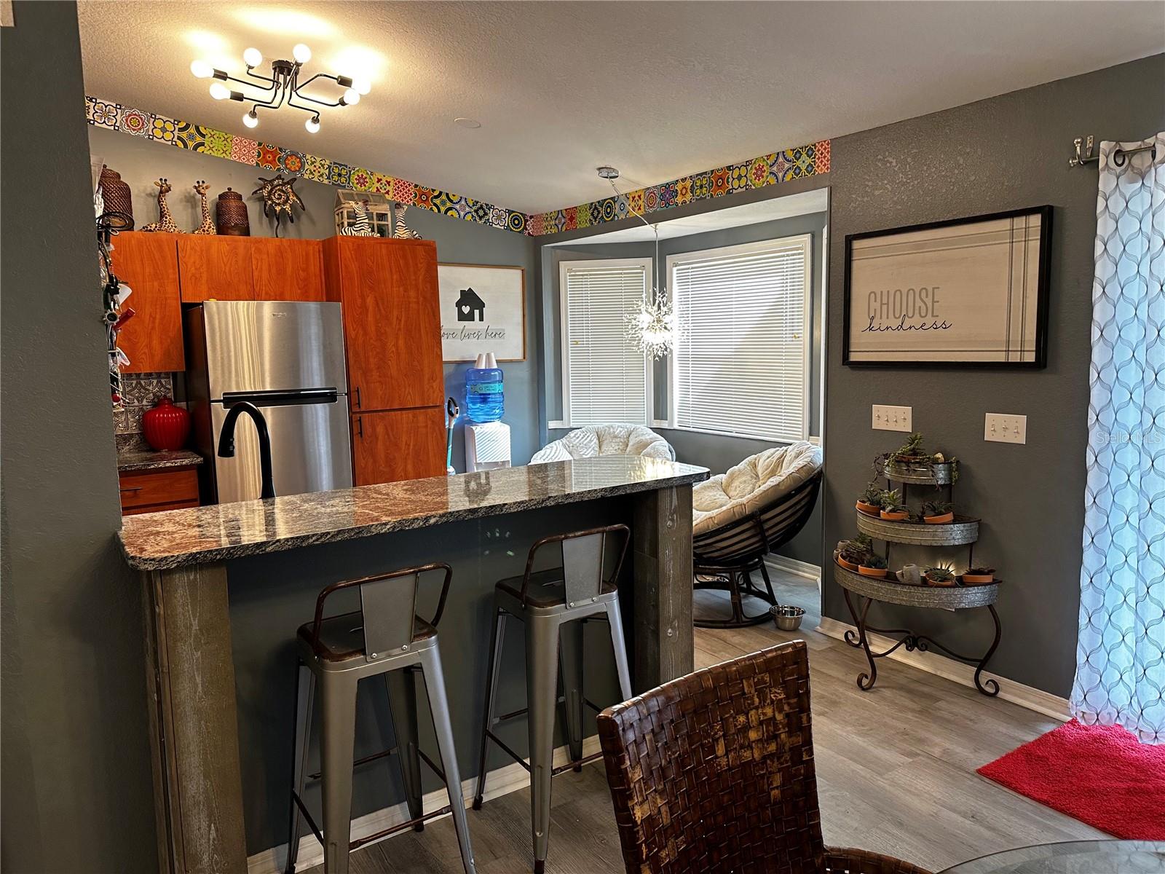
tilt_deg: -6.4
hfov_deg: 71.6
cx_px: 582
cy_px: 437
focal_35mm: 24
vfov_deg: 56.8
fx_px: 808
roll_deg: +0.9
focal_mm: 6.86
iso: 160
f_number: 1.78
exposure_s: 1/120
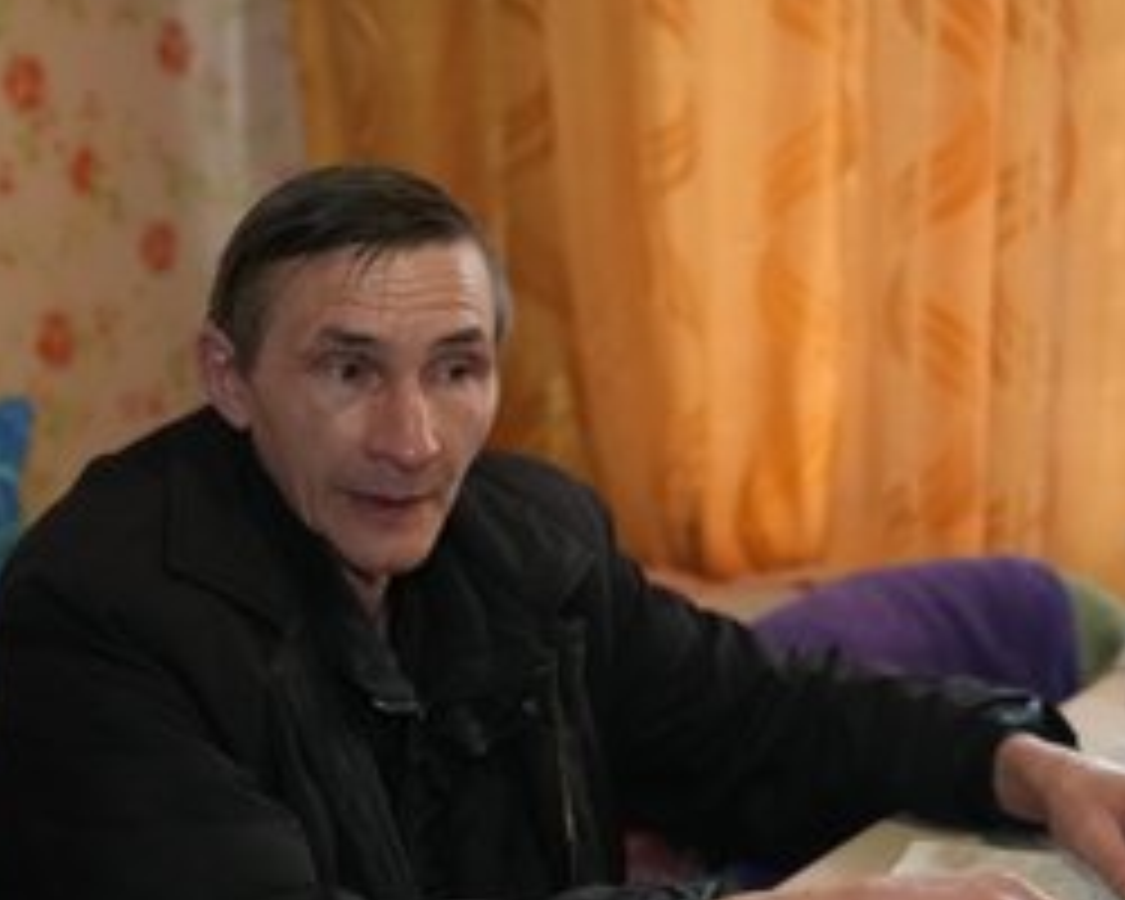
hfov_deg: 26.4
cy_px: 583
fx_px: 2397
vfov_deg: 21.2
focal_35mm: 72
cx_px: 558
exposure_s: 1/30
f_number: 2.8
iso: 12800
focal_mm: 48
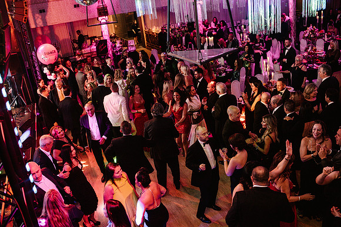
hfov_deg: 54.4
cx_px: 170
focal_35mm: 35
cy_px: 114
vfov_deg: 37.9
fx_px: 332
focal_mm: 35
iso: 2500
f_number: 2.8
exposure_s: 1/200
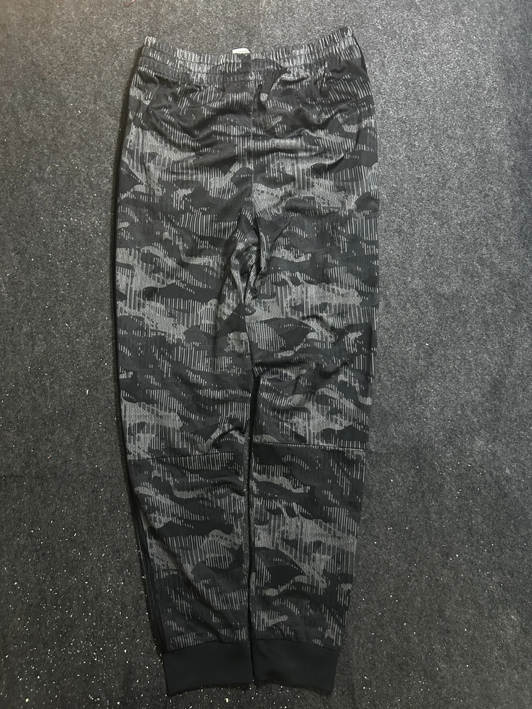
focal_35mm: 26
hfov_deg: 53.1
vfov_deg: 67.3
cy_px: 354
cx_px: 266
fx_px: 533
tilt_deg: -62.8
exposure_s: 1/50
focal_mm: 5.7
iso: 400
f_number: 1.5
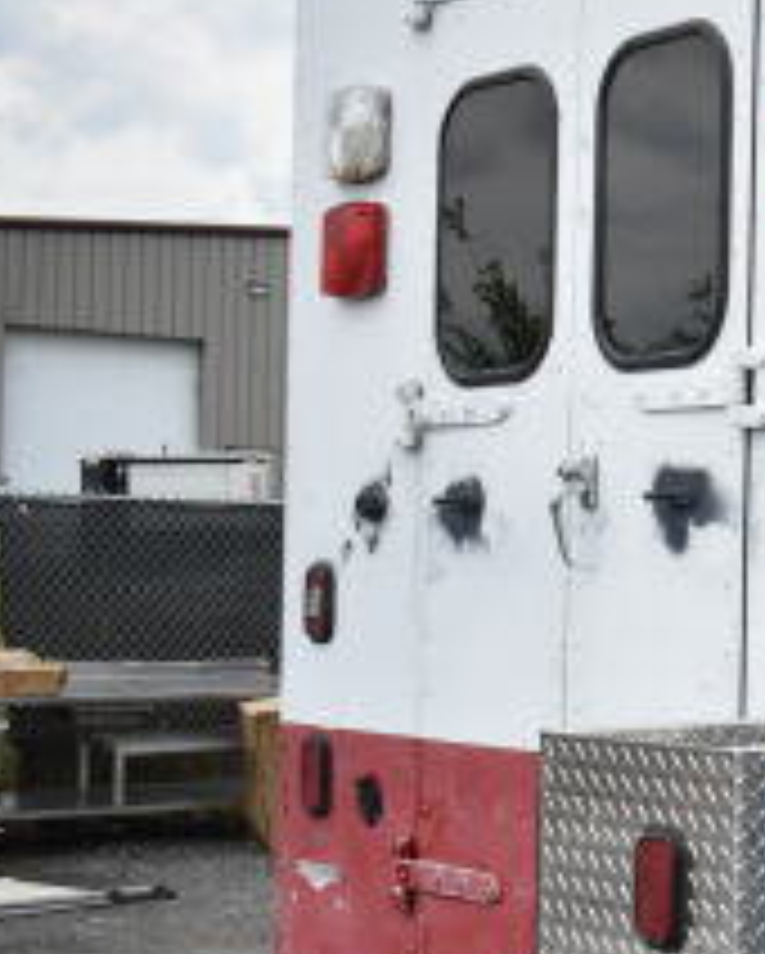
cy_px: 569
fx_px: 2289
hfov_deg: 16.6
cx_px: 1269
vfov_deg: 23.5
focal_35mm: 81
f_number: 3.5
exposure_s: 1/4000
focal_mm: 20
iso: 900
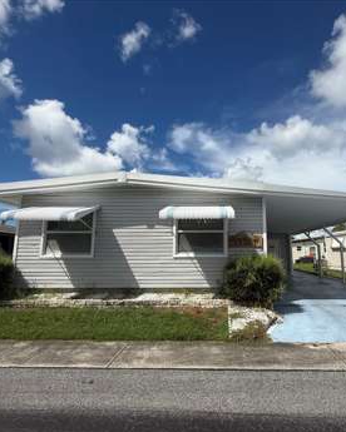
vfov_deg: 83.3
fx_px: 243
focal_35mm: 19
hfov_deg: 69.9
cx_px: 213
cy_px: 223
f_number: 2.2
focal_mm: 2.22
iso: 50
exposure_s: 1/4149
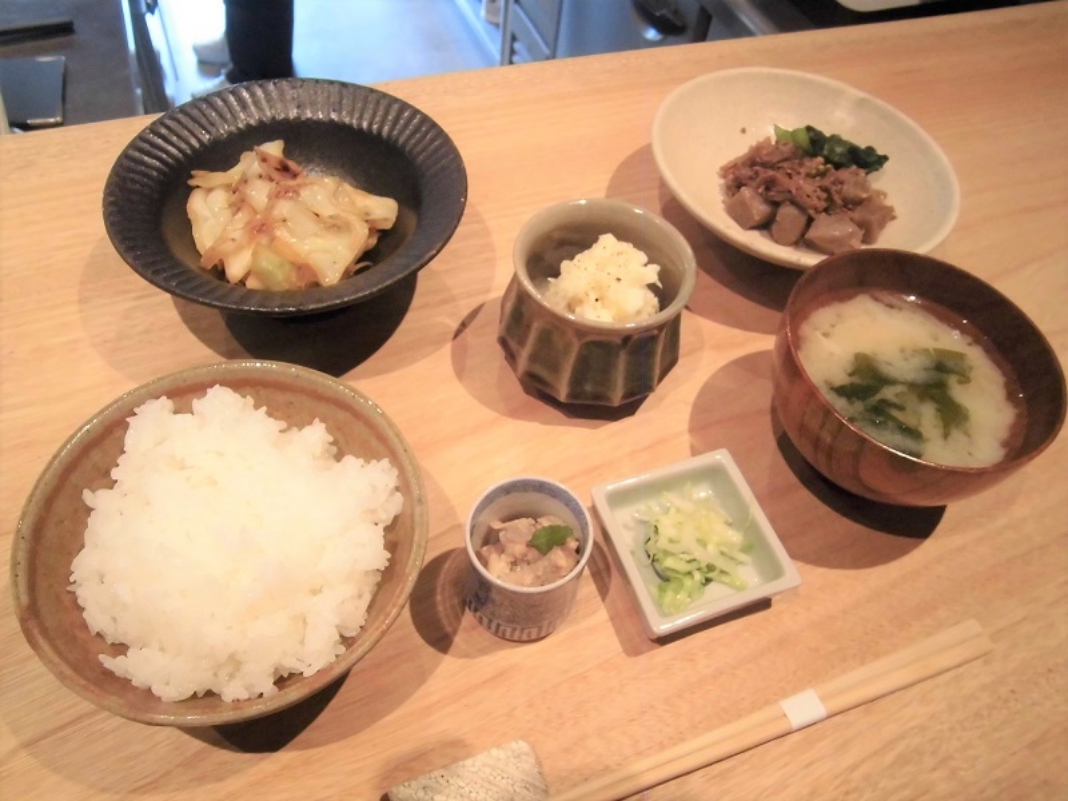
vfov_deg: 53.1
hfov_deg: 67.3
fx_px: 802
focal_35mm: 26
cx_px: 534
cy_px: 400
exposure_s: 1/60
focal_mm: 4.7
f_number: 2.8
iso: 400
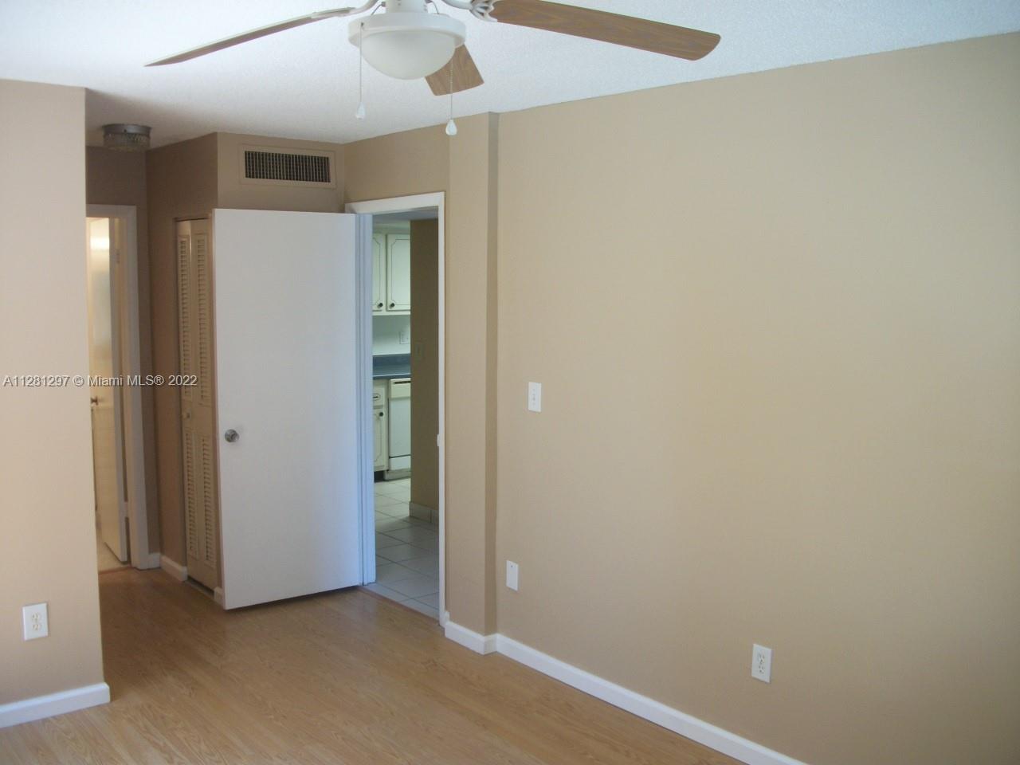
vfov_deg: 44.2
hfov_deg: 56.8
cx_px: 510
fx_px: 943
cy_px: 382
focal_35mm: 32
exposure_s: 1/40
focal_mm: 5.7
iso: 80
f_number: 2.9
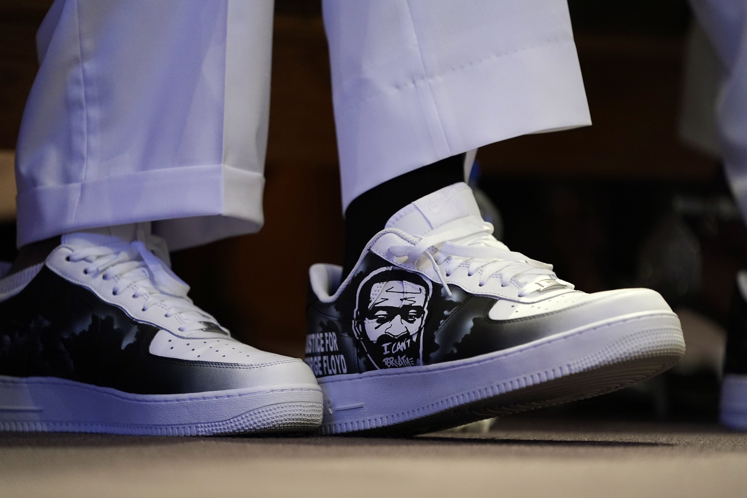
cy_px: 249
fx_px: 4150
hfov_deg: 10.3
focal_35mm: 200
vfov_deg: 6.9
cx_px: 374
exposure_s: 1/320
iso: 3200
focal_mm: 200
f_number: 2.8
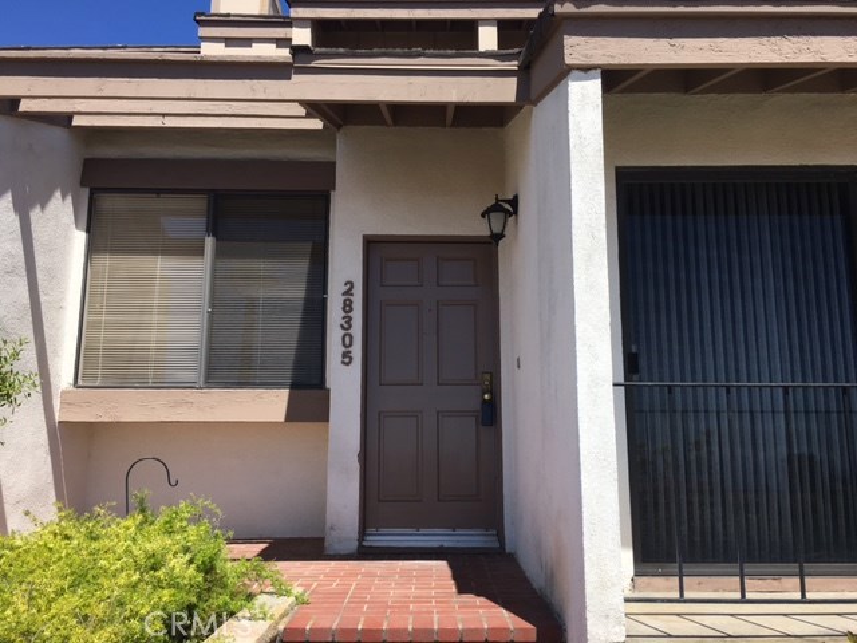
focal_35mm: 29
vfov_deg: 48.2
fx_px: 718
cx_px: 428
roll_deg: +0.9
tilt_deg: +10.3
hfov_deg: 61.7
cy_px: 322
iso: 25
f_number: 2.2
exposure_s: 1/1538
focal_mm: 4.15
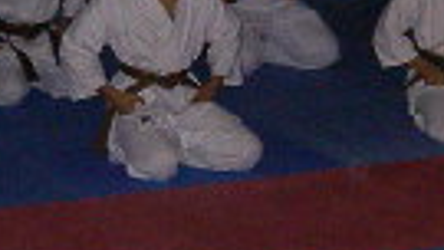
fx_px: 2072
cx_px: 263
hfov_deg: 12.2
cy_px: 10
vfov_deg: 6.9
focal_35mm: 176
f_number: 2.8
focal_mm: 5.6
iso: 200
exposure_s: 1/60
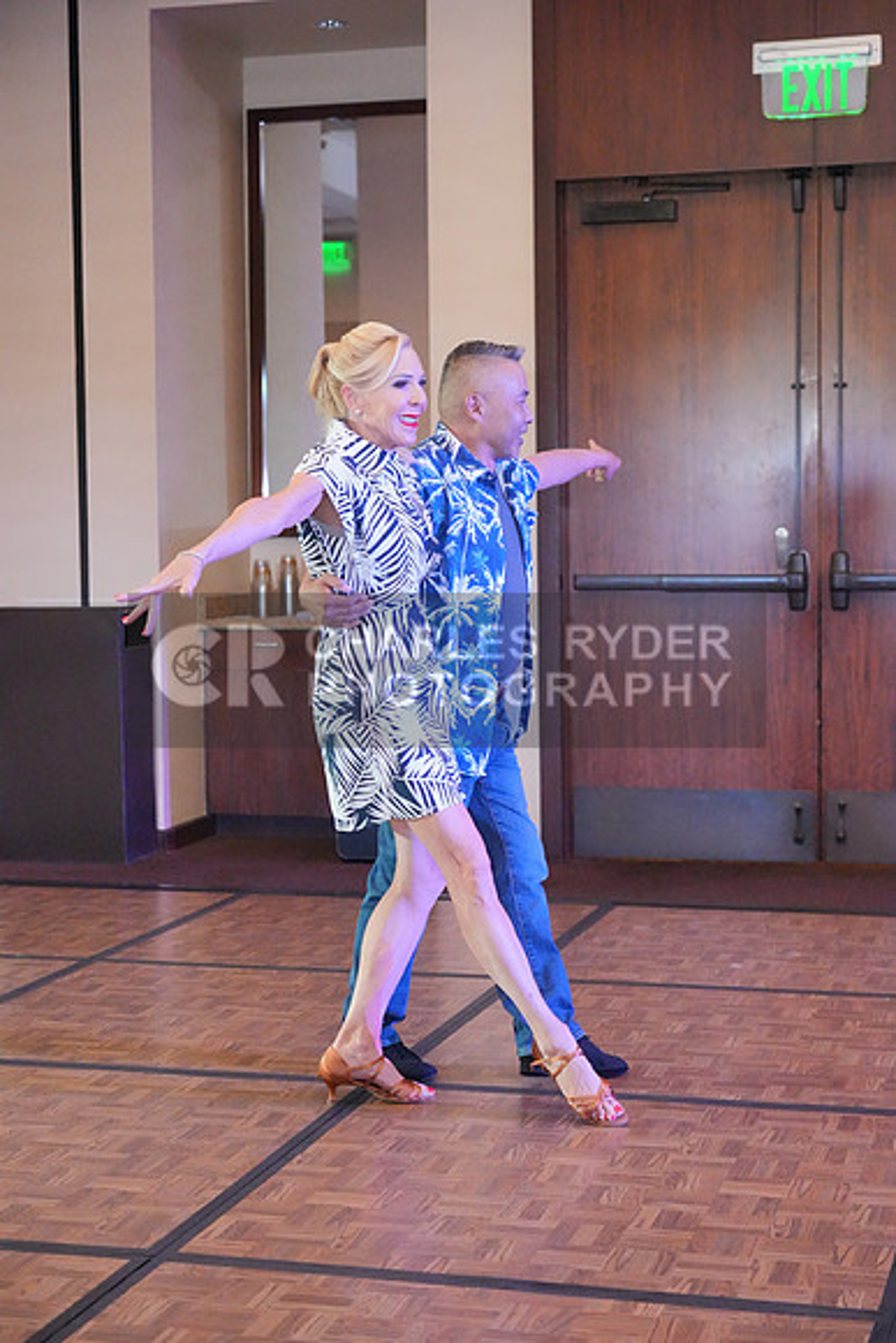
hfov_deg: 22.3
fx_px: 2276
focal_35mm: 61
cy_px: 672
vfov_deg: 32.9
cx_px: 448
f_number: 4
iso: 12800
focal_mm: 61
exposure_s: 1/400
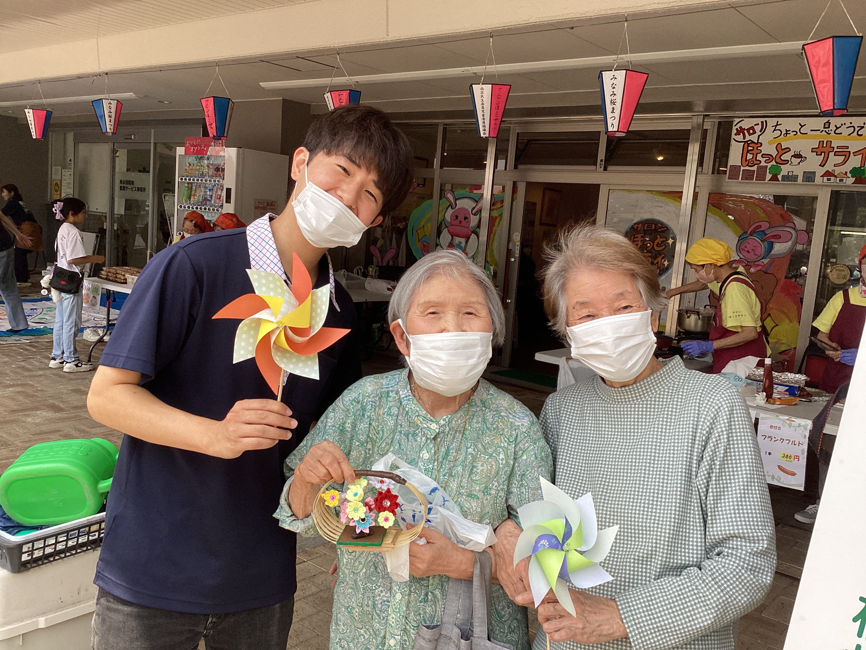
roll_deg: -4.5
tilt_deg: -6.9
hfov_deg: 58.4
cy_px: 325
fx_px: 776
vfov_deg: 45.4
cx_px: 433
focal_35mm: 31
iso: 25
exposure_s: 1/536
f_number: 2.4
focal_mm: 3.3
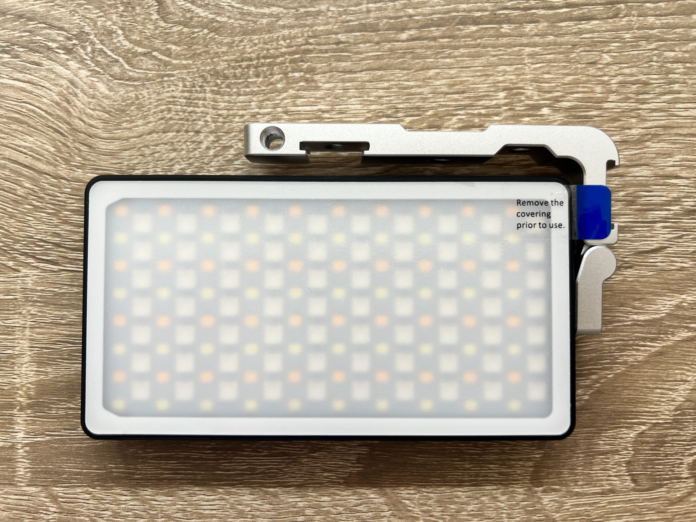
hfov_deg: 67.3
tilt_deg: -87.2
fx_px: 523
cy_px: 261
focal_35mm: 26
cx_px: 348
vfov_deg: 53.1
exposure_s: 1/100
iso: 80
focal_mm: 5.7
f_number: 1.5
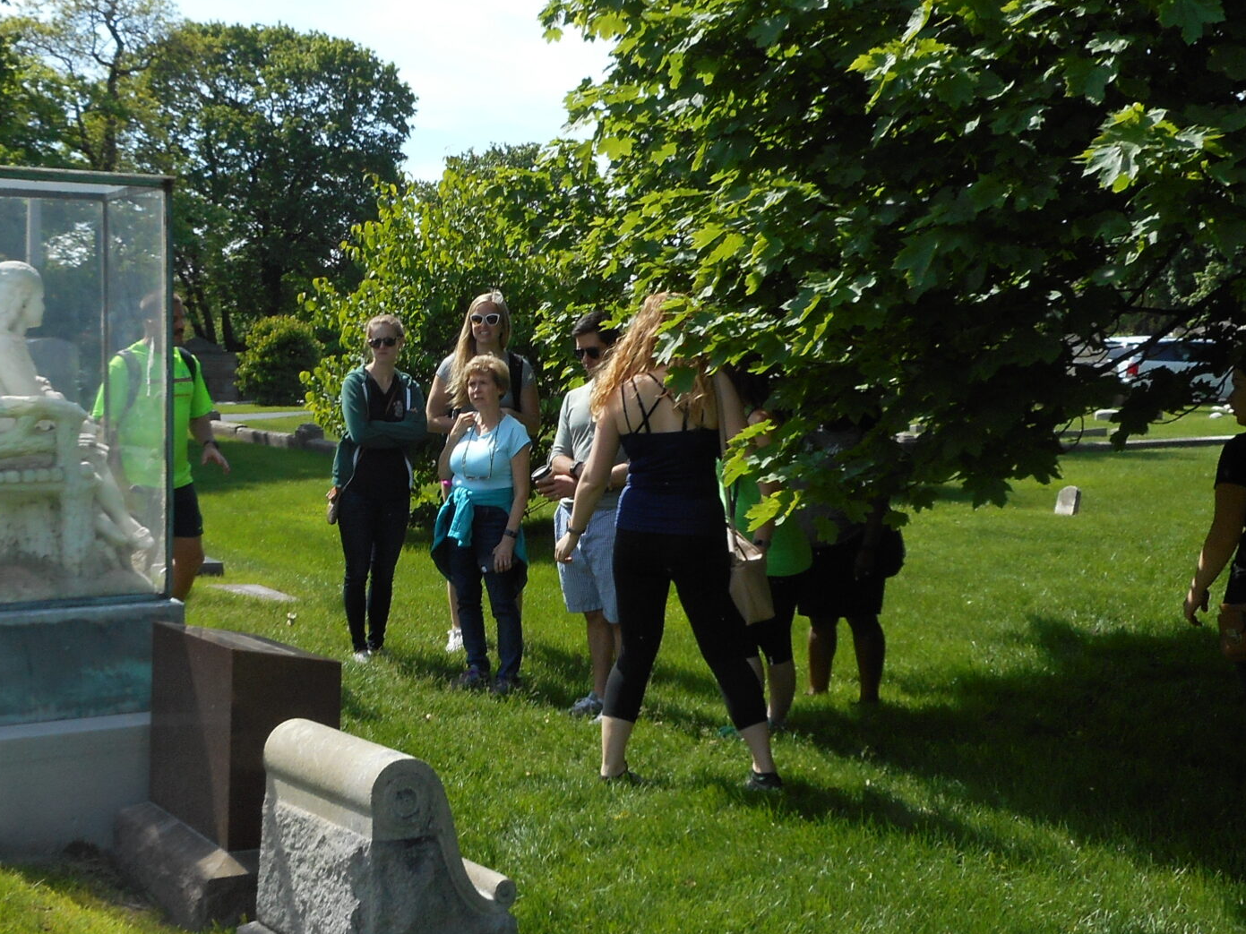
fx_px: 1656
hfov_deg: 40.9
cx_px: 451
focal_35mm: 46
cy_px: 414
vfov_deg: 31.5
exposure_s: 1/500
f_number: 3.7
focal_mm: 4.5
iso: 80
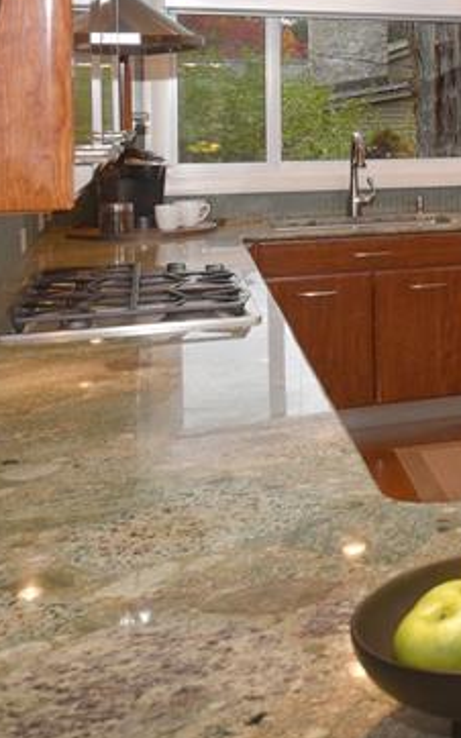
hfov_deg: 20.0
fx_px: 986
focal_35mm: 49
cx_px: 806
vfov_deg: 39.4
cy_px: 142
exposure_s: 1/60
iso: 640
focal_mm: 17
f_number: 6.3
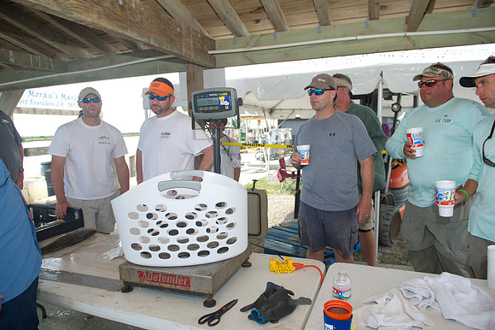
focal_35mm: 24
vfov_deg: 53.1
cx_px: 248
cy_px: 165
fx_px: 330
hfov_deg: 73.8
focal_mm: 24
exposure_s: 1/200
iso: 125
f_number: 4
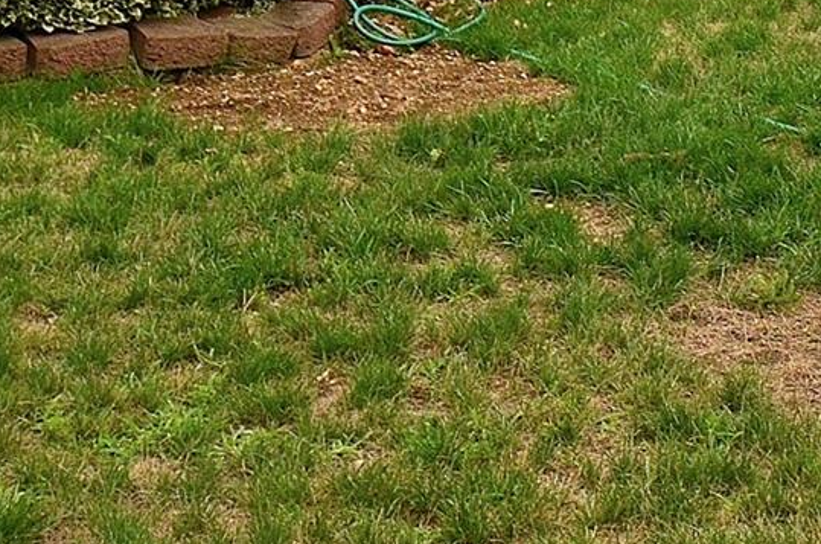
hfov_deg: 20.1
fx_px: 2205
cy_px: -428
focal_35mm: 97
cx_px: 918
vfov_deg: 12.8
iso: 100
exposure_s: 1/200
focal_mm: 17
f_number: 7.1
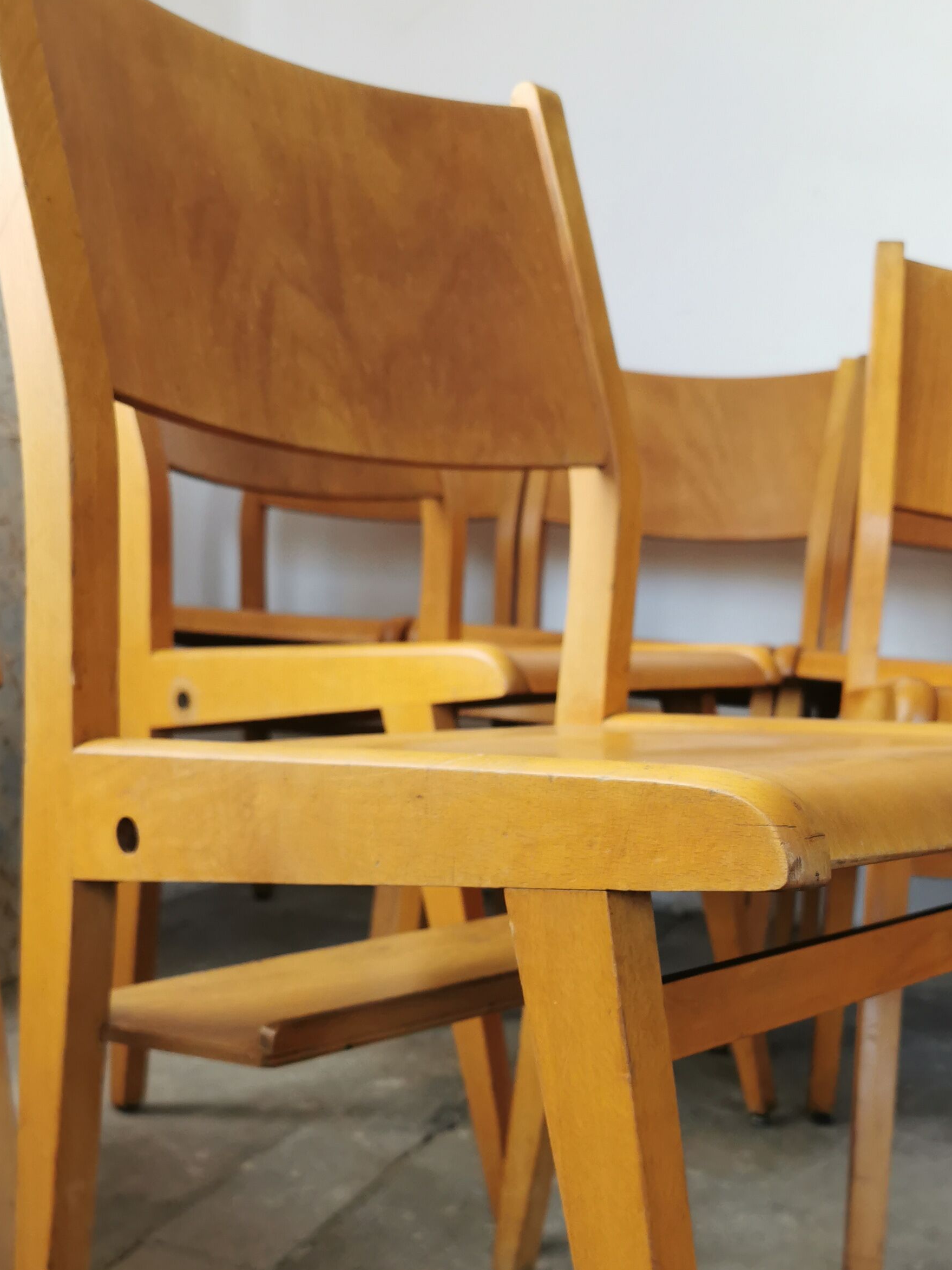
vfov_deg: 43.4
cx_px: 599
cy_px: 948
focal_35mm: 42
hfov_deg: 34.2
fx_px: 1540
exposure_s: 1/120
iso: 80
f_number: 1.6
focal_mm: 5.56
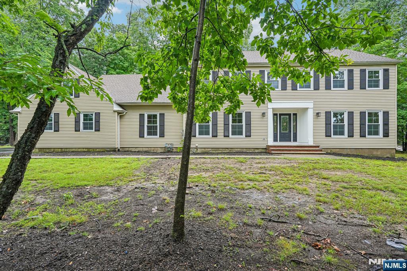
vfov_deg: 73.7
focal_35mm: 16
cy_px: 136
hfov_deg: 96.8
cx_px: 204
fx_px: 181
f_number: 9
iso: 125
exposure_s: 1/30
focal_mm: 16
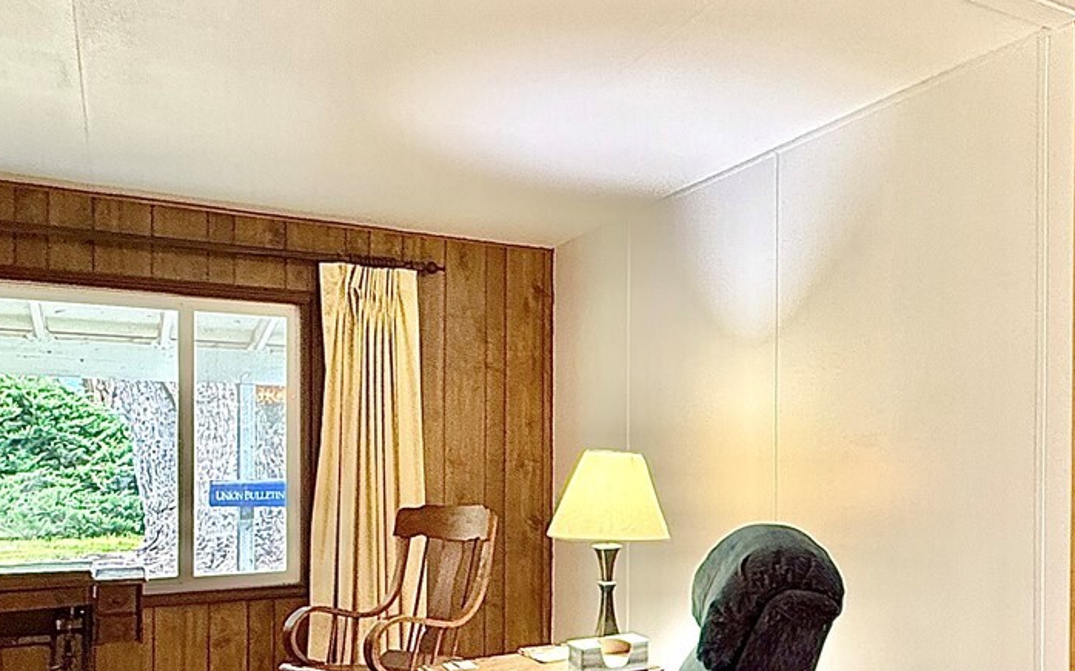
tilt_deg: -0.1
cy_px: 454
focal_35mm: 34
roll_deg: -0.3
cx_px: 816
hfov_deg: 53.9
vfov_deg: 36.8
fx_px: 996
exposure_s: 1/60
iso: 320
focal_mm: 2.22
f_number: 2.2
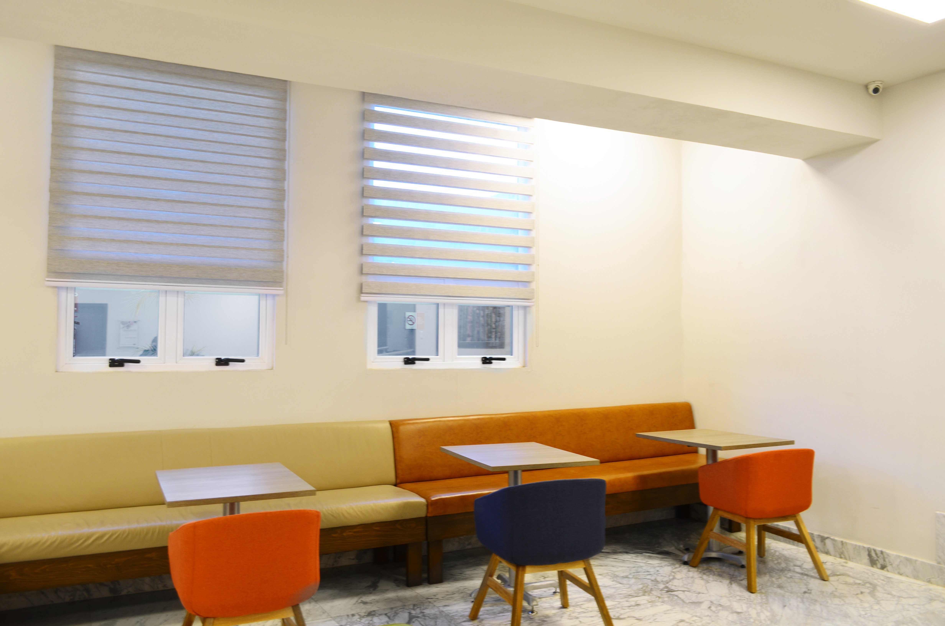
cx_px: 472
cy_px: 313
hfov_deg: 62.0
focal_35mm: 30
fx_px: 786
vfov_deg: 43.4
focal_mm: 20
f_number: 5.6
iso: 140
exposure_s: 1/5
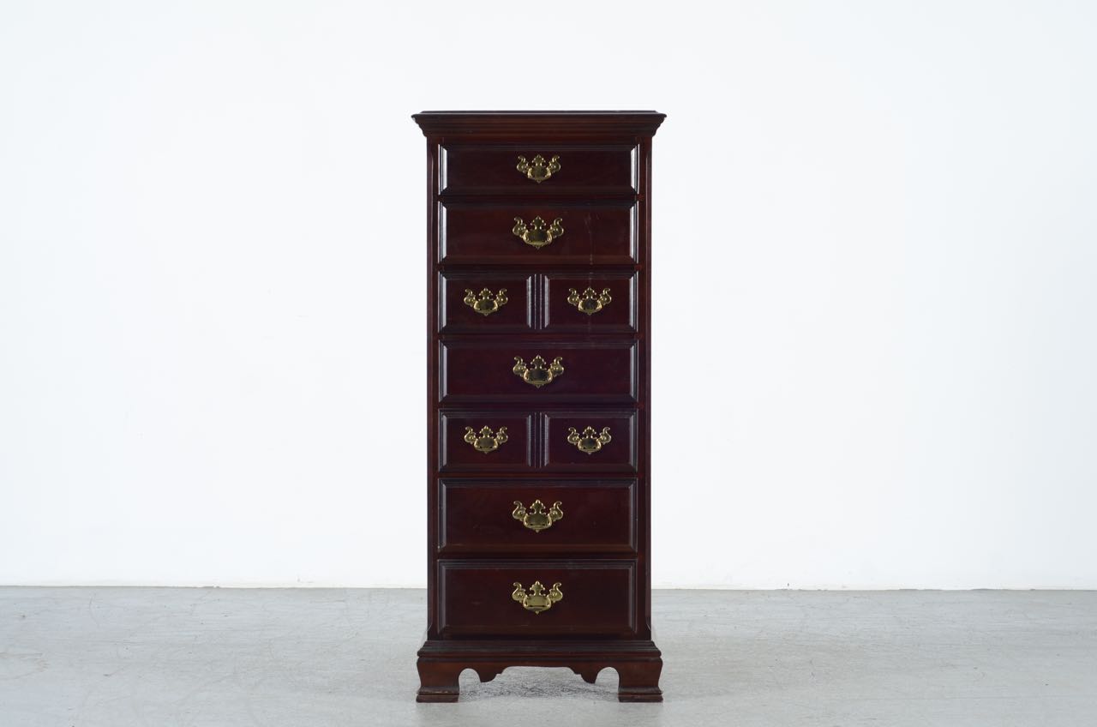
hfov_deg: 27.0
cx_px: 548
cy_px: 364
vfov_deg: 18.1
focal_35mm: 75
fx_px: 2281
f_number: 5.6
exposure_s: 1/125
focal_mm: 50
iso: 100
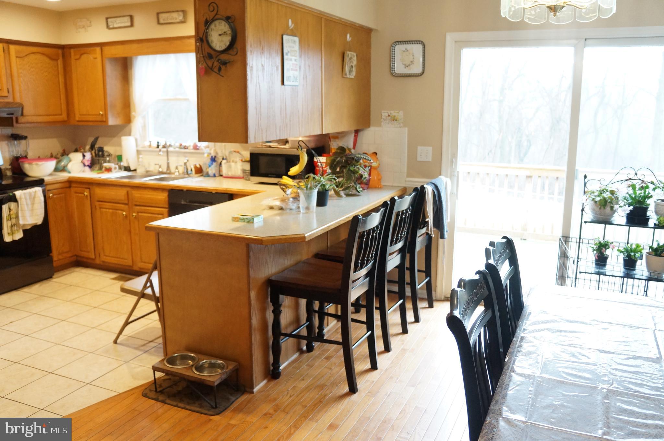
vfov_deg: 43.5
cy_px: 220
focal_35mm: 30
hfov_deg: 62.0
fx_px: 553
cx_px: 332
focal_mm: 20
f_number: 4
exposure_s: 1/60
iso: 2000
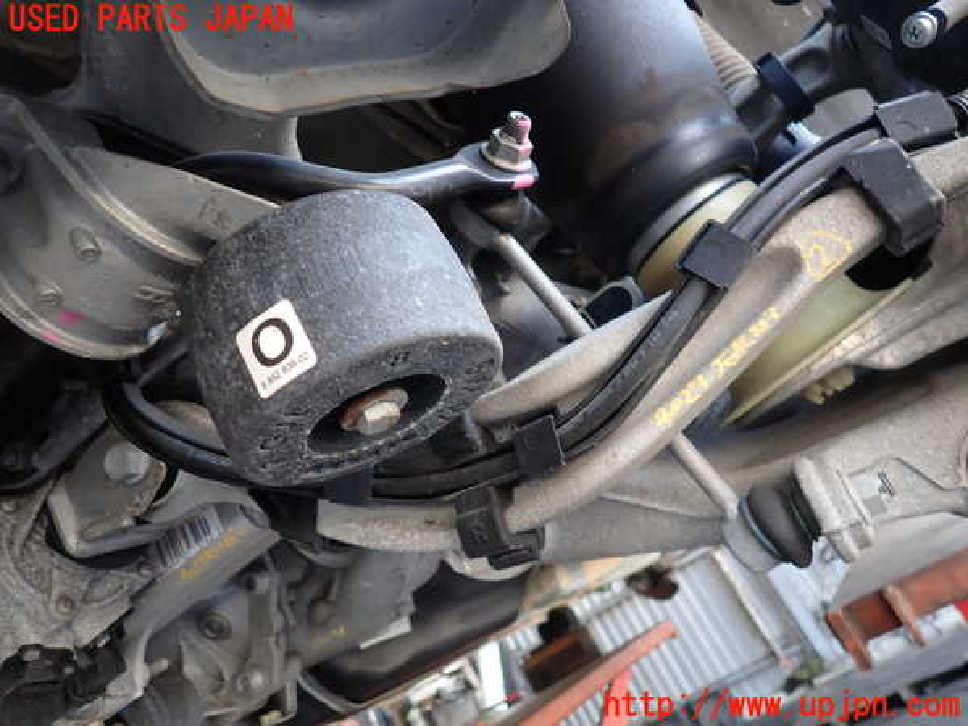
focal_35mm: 25
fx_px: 699
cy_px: 363
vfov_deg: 54.9
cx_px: 484
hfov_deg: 69.4
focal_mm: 4.5
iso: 160
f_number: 2
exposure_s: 1/60
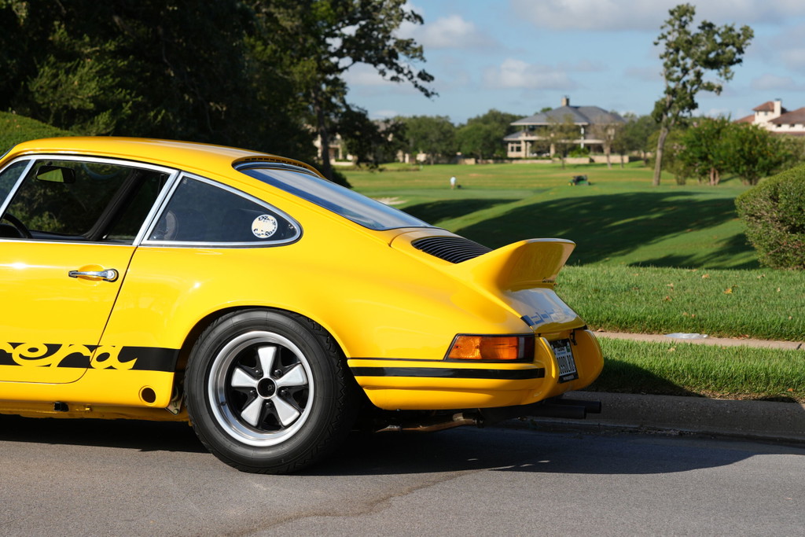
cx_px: 402
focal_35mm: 75
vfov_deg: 18.2
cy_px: 268
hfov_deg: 27.0
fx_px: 1677
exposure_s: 1/400
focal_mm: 50
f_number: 4
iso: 100
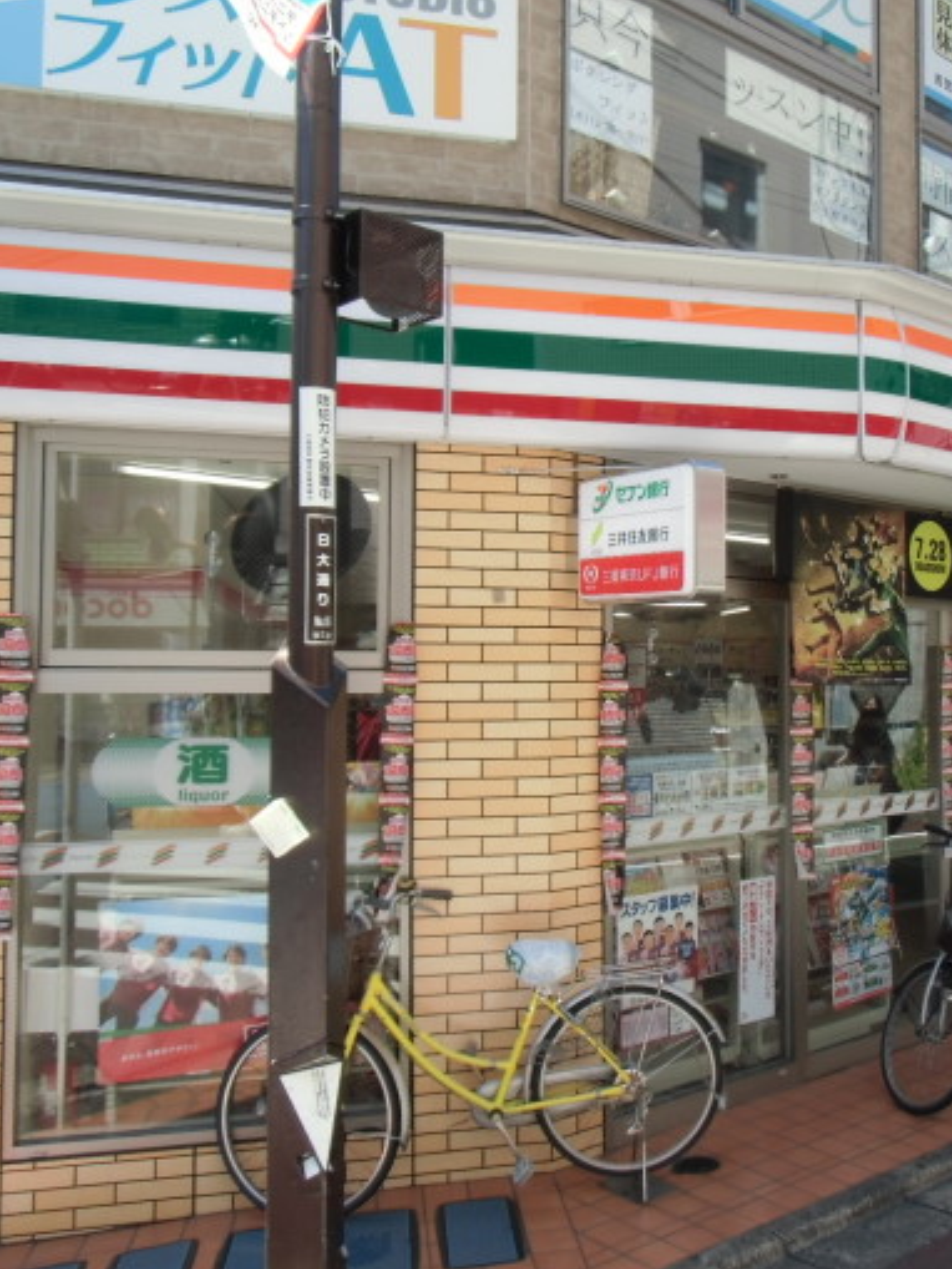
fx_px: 1210
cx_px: 670
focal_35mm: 33
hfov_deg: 42.1
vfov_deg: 55.3
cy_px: 647
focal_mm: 4.24
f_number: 3
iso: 64
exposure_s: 1/200
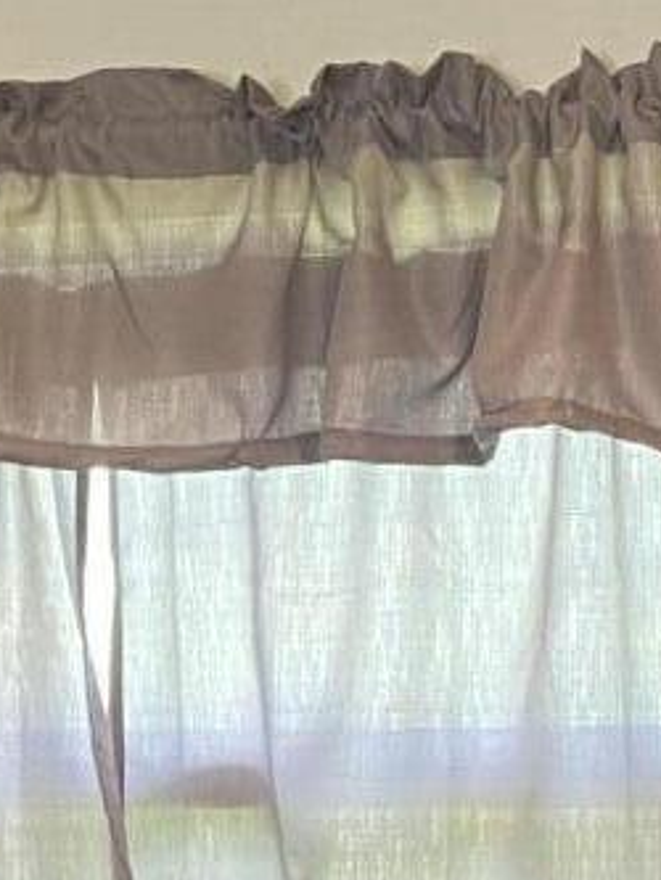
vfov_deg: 12.1
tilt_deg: -8.7
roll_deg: -0.3
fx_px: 3969
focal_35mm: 156
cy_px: 1305
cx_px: -45
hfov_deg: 9.4
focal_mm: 4.25
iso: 250
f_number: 1.8
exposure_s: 1/60
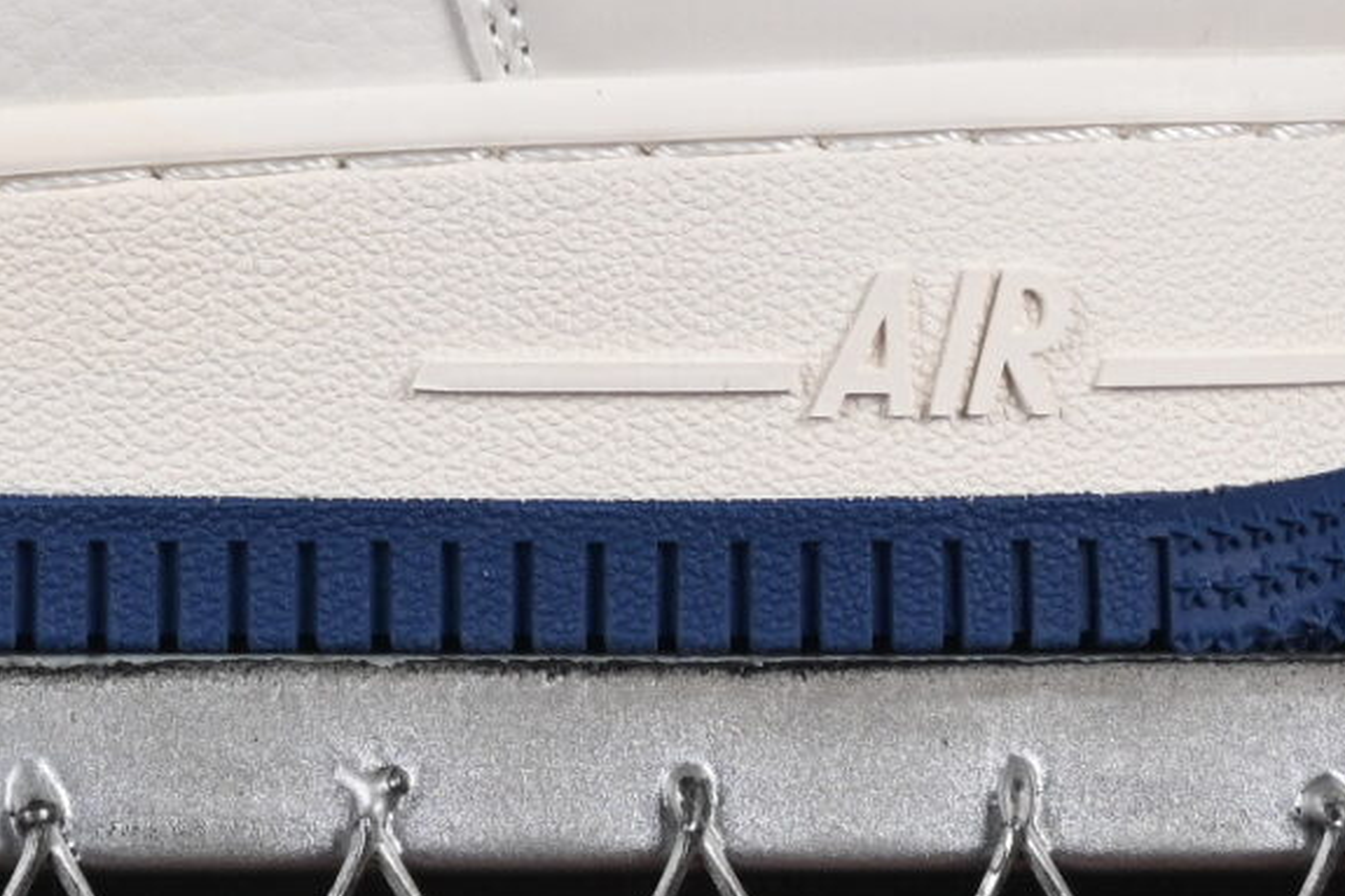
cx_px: -491
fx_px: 12474
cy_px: -612
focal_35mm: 334
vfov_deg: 4.1
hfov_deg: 6.1
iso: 160
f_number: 8
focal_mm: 50
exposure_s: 1/100
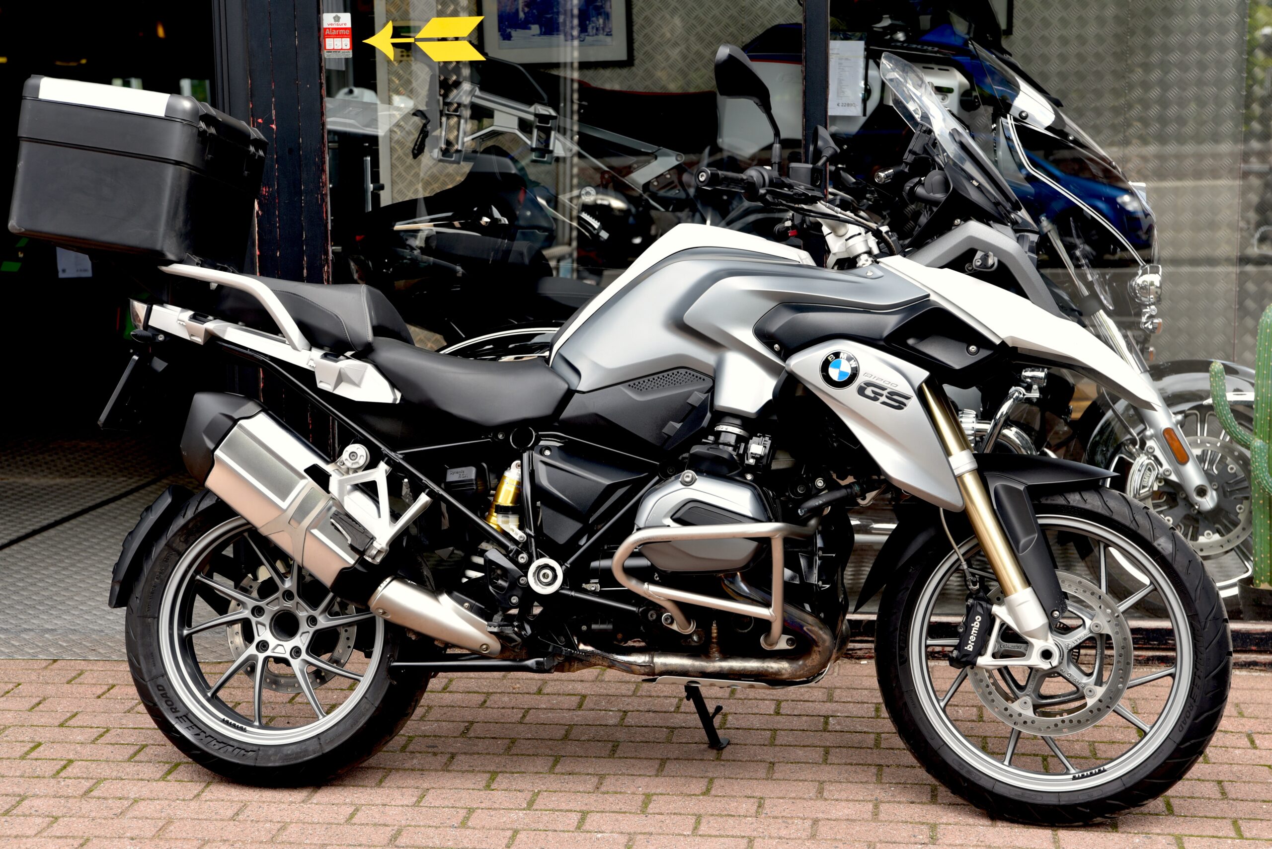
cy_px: 424
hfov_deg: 32.4
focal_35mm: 62
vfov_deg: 21.9
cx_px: 636
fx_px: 2191
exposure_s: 1/125
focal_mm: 62
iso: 200
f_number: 5.6
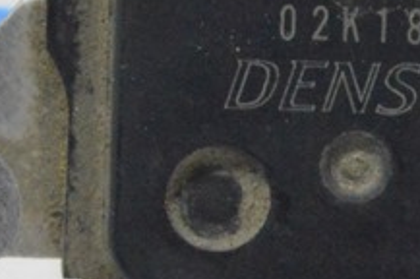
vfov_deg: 4.8
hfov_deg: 7.3
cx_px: 317
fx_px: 3297
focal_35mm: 283
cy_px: 84
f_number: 20
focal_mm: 40
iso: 6400
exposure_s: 1/15
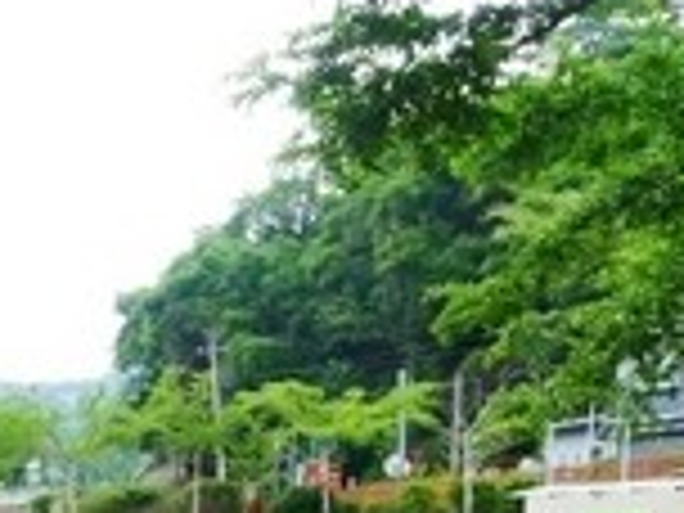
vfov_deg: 18.8
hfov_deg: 24.2
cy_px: 720
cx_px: -189
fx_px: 1403
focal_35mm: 71
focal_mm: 9
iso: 200
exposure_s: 1/100
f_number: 4
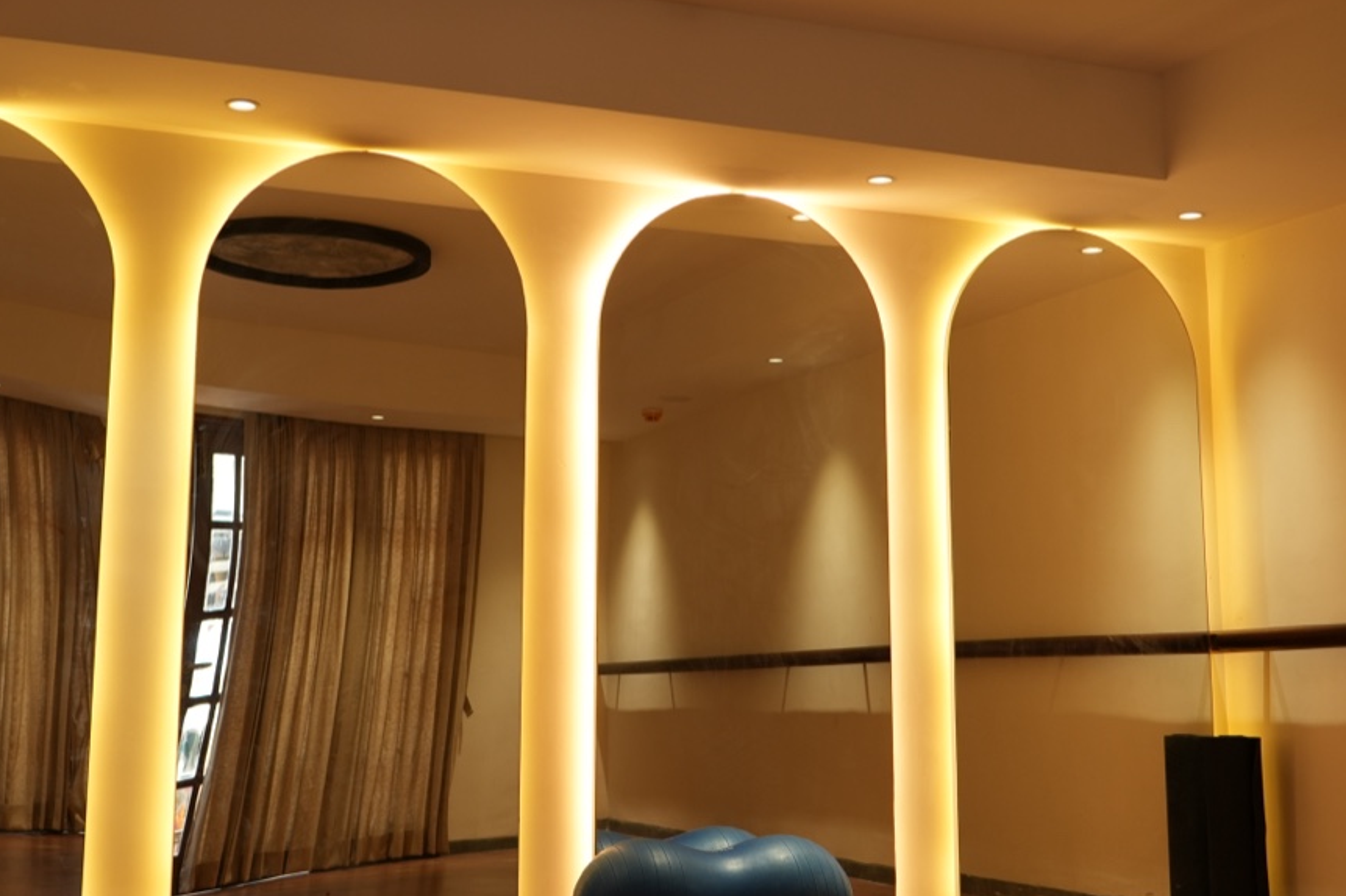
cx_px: 581
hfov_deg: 38.1
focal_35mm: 52
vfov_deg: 25.9
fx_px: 1943
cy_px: 312
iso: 250
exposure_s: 1/125
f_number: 3.5
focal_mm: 28
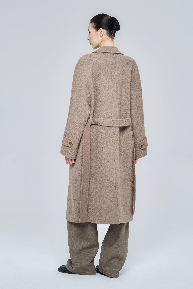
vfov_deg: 23.6
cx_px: 97
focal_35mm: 86
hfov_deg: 15.9
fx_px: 691
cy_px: 144
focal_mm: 85
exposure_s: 1/125
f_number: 8
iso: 200
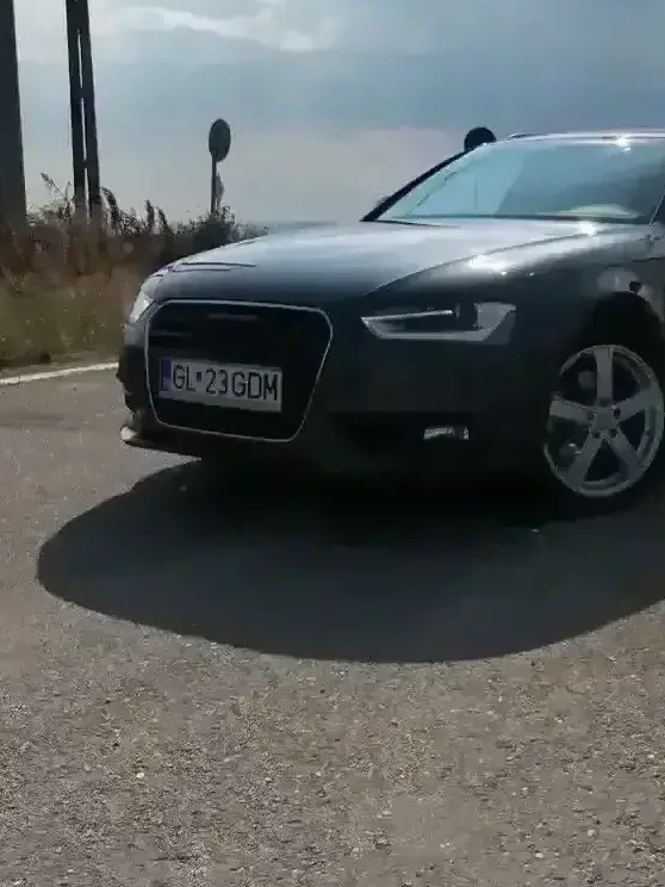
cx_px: 573
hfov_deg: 32.3
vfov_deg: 43.5
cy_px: 337
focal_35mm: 43
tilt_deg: -4.5
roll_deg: -1.0
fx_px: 1101
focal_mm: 6.76
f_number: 1.78
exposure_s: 1/11905
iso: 80
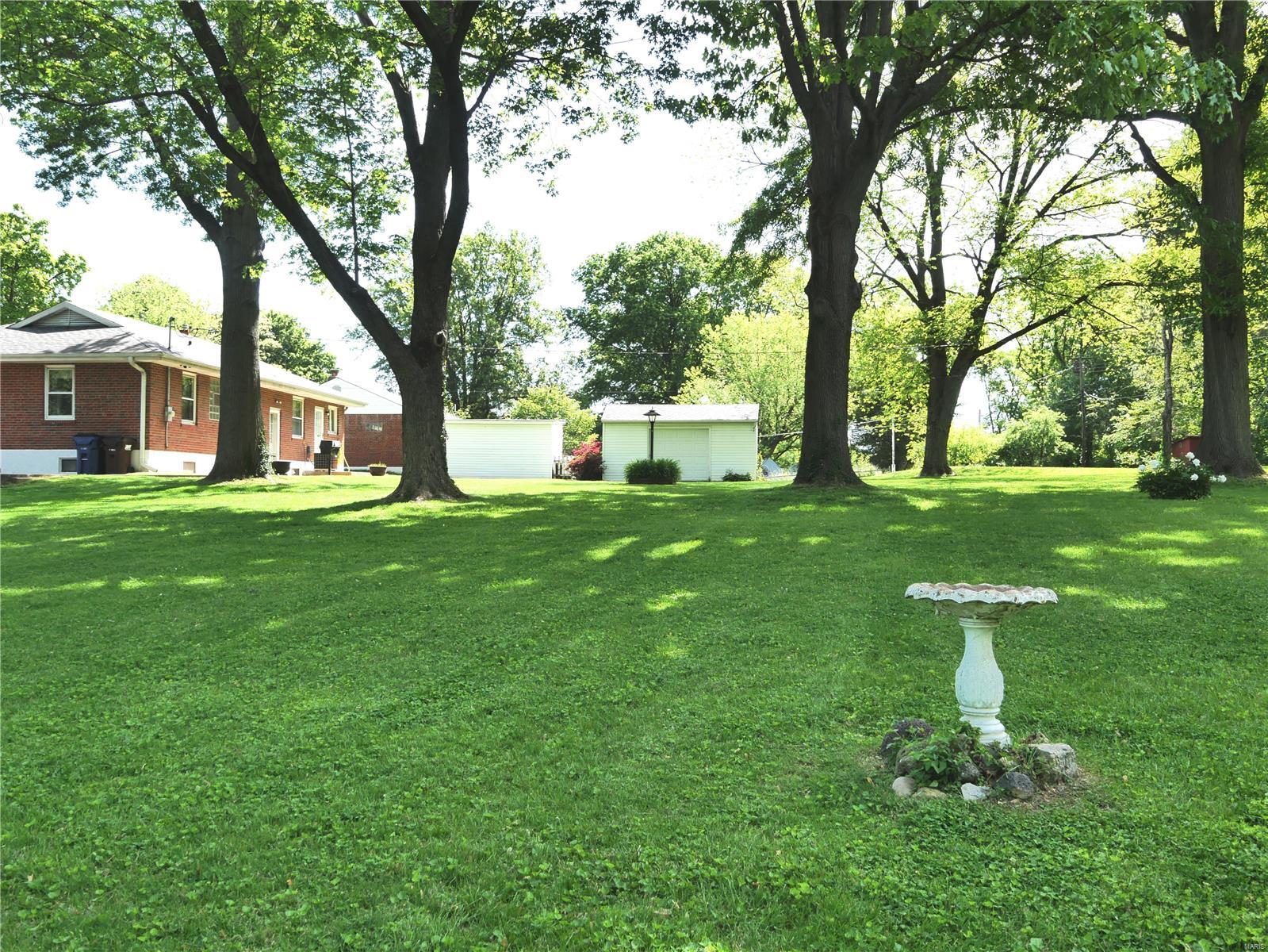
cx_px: 634
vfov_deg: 46.8
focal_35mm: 30
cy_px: 476
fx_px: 1099
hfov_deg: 60.0
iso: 800
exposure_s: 1/160
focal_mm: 15
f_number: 7.1
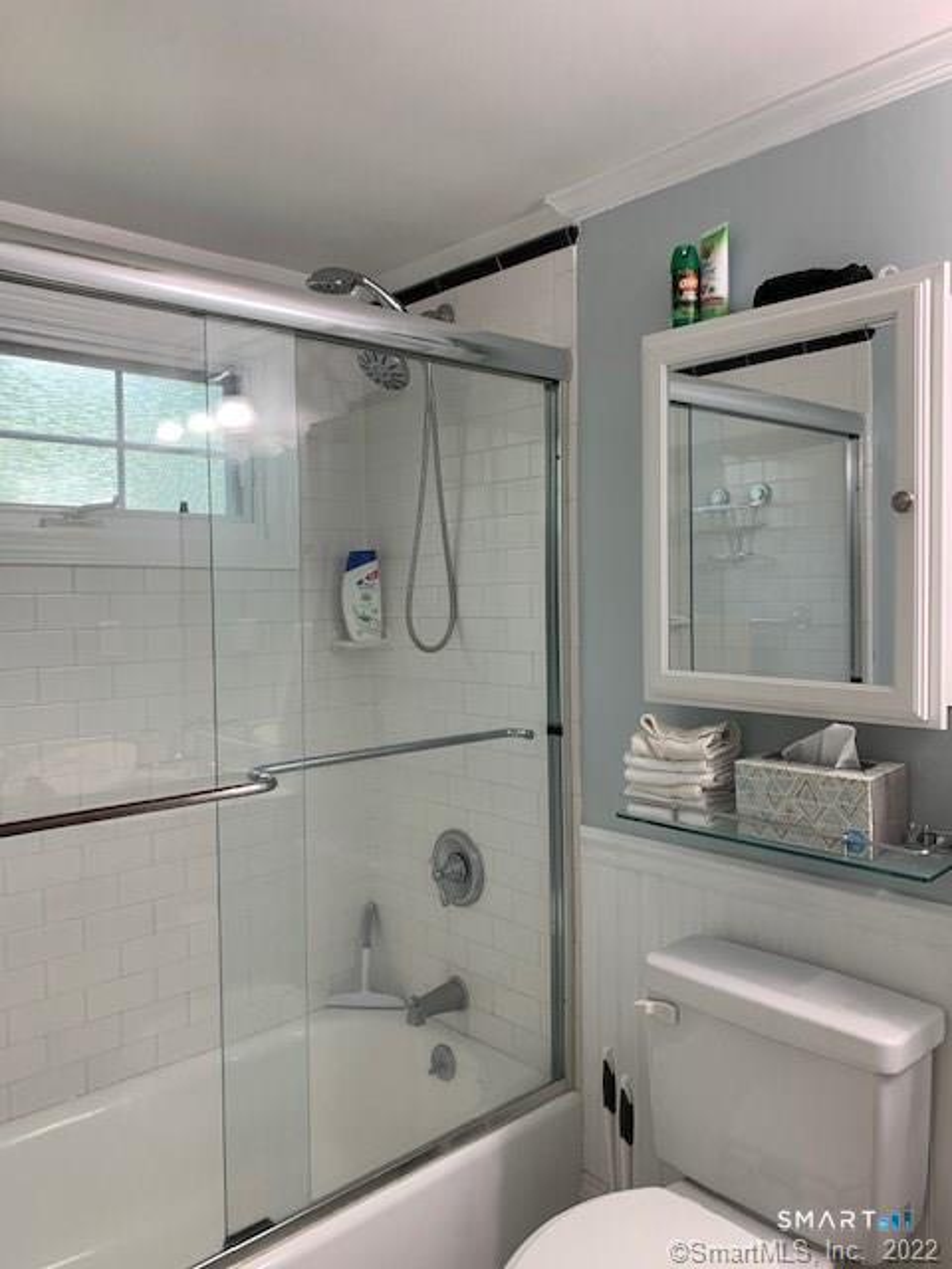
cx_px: 476
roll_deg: +0.6
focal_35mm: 26
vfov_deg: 67.3
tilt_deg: -1.7
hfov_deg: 53.1
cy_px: 634
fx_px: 953
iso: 50
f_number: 1.8
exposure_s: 1/60
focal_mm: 4.25
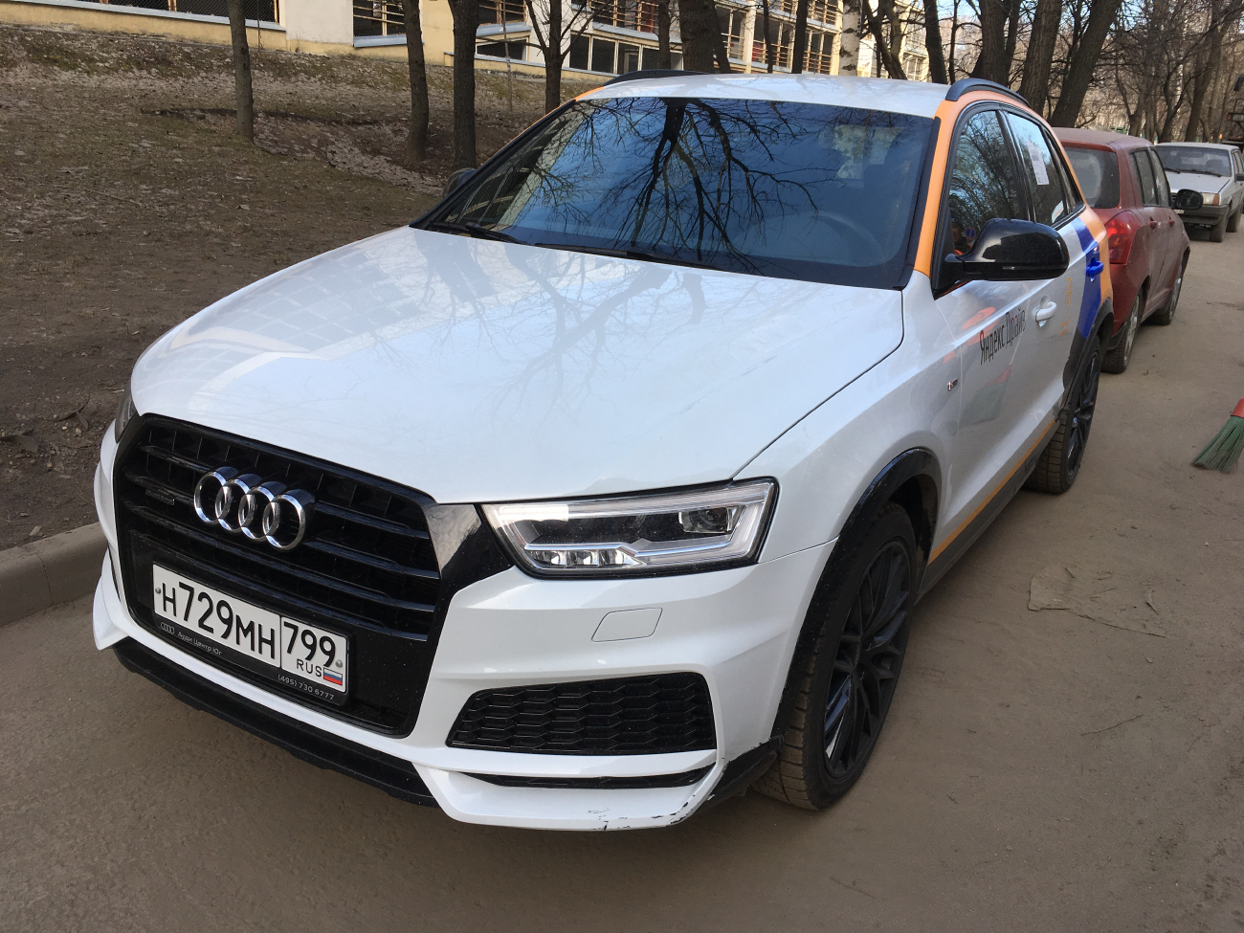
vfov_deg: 48.2
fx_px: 1042
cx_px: 622
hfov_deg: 61.7
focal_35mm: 29
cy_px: 466
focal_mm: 4.15
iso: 25
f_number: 2.2
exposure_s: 1/455
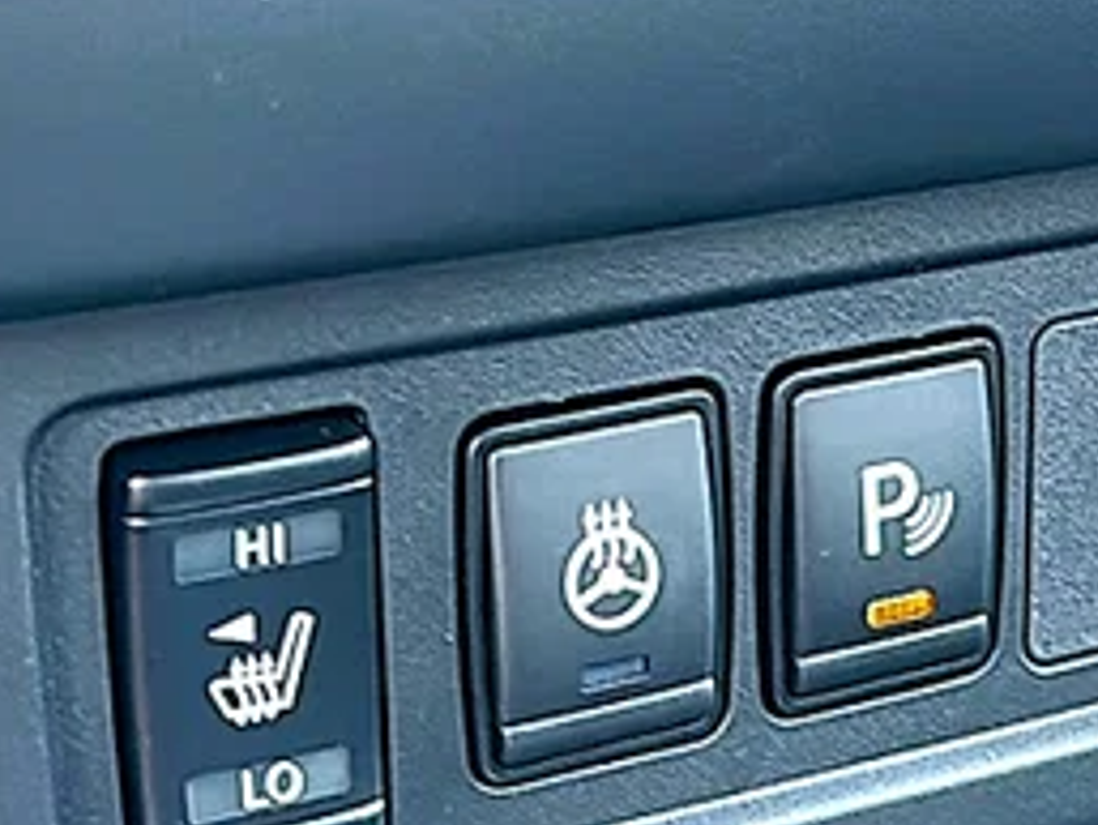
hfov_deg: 22.1
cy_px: 626
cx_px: 927
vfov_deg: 16.9
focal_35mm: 87
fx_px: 2761
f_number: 1.78
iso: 250
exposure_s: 1/44
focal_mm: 6.86
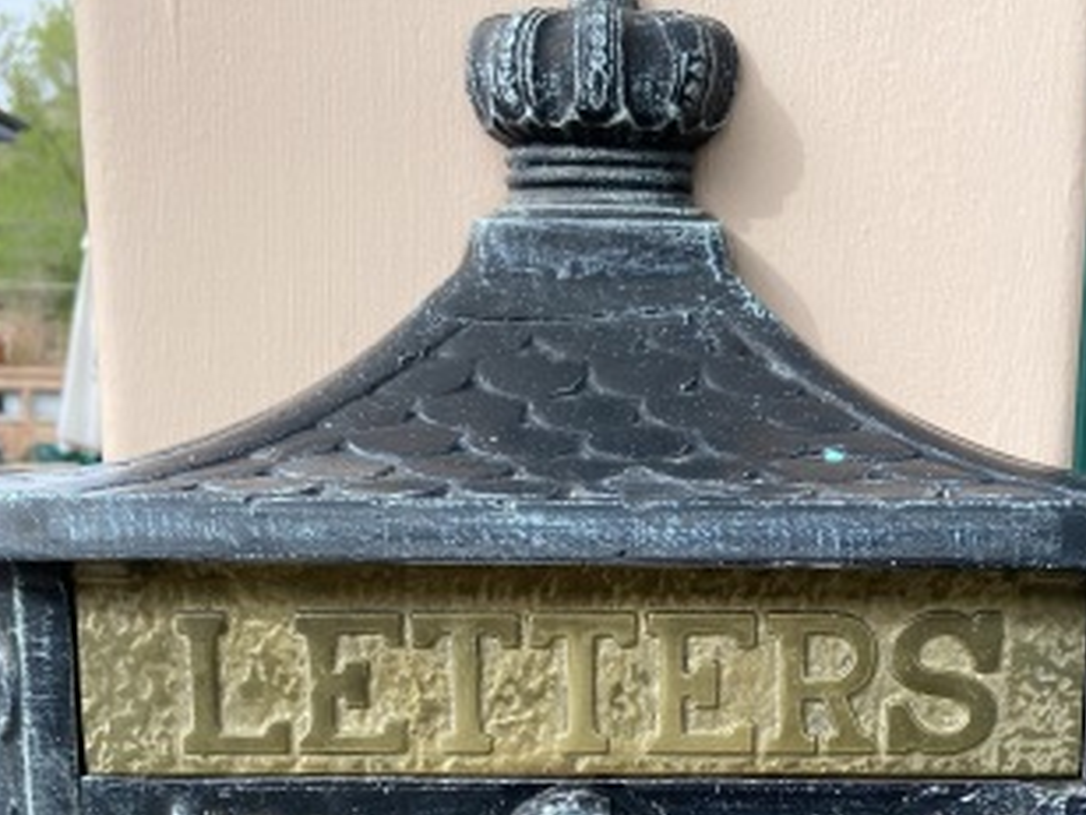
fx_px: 1694
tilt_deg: -12.2
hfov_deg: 35.5
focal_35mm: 54
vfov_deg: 25.9
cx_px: 624
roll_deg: -0.3
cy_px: 783
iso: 32
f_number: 1.8
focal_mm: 4.25
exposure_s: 1/363
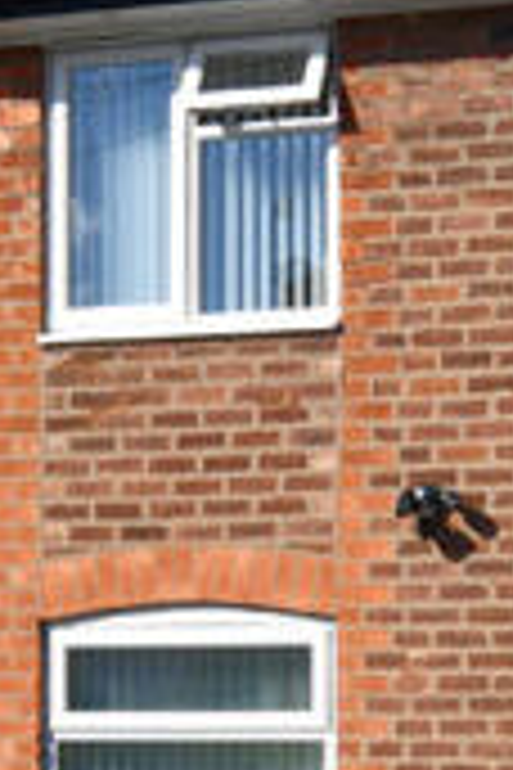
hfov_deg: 10.9
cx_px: 315
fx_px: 2693
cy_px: 759
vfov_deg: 16.0
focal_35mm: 126
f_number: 9
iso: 100
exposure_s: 1/250
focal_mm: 14
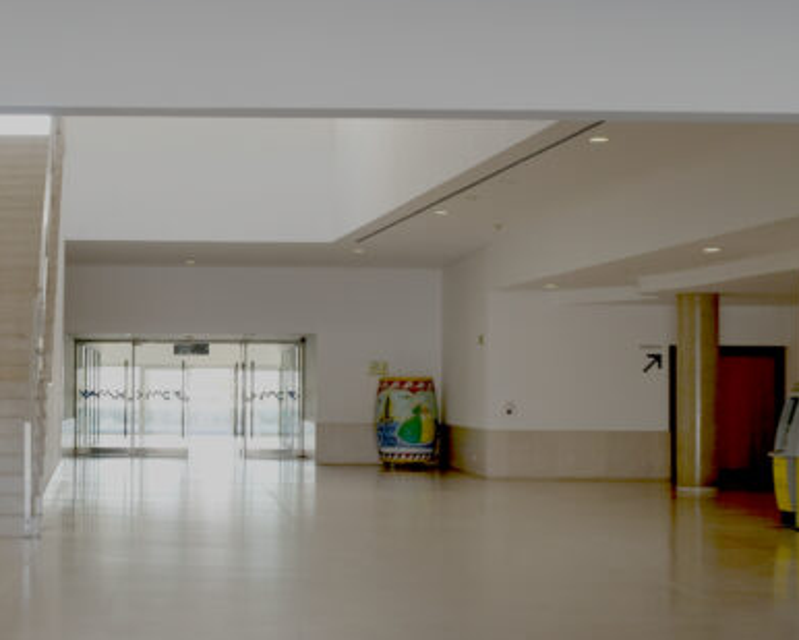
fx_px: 1679
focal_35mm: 71
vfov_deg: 21.6
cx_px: 145
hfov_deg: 26.2
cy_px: 300
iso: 320
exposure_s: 1/125
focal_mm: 25
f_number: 4
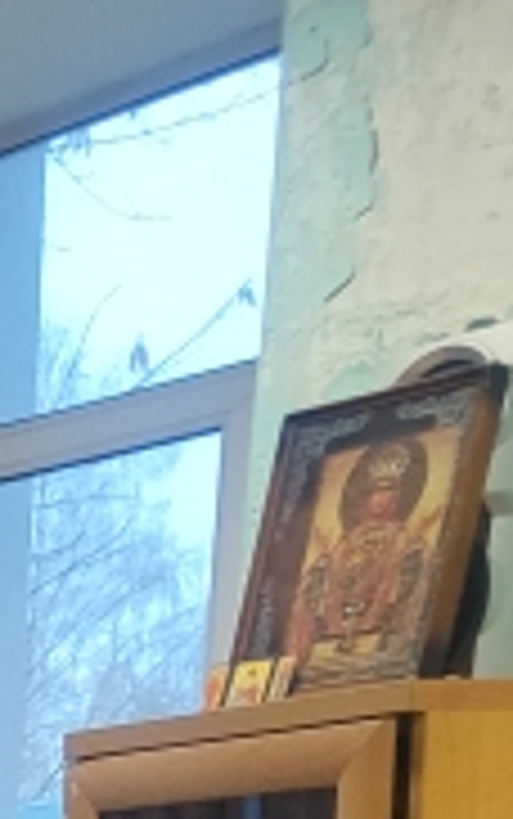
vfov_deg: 13.5
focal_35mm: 134
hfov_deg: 8.0
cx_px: -1188
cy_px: 1602
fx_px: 2993
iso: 716
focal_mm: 5.59
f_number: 1.88
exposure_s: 1/33
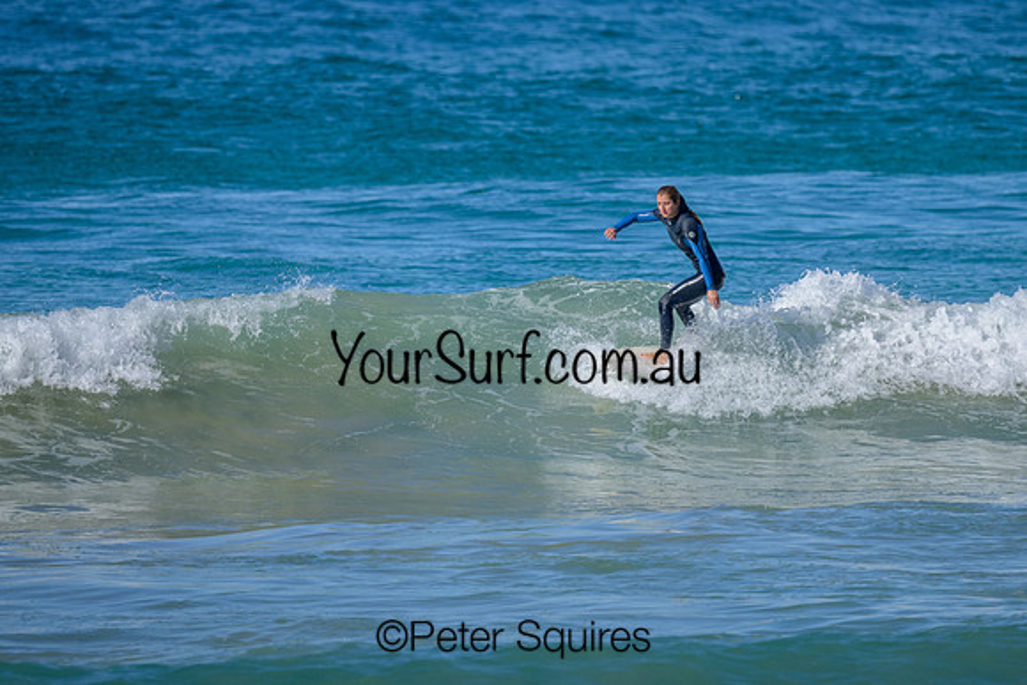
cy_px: 286
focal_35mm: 1099
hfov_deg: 1.9
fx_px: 31358
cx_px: 564
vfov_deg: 1.3
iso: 320
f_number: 6.3
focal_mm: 800
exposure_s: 1/2000
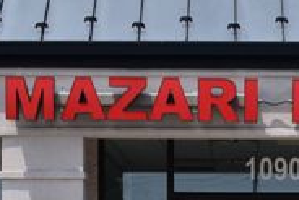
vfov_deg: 9.1
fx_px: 1214
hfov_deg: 13.9
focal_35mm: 146
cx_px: 278
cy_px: 340
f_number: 11
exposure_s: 1/500
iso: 280
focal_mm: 28
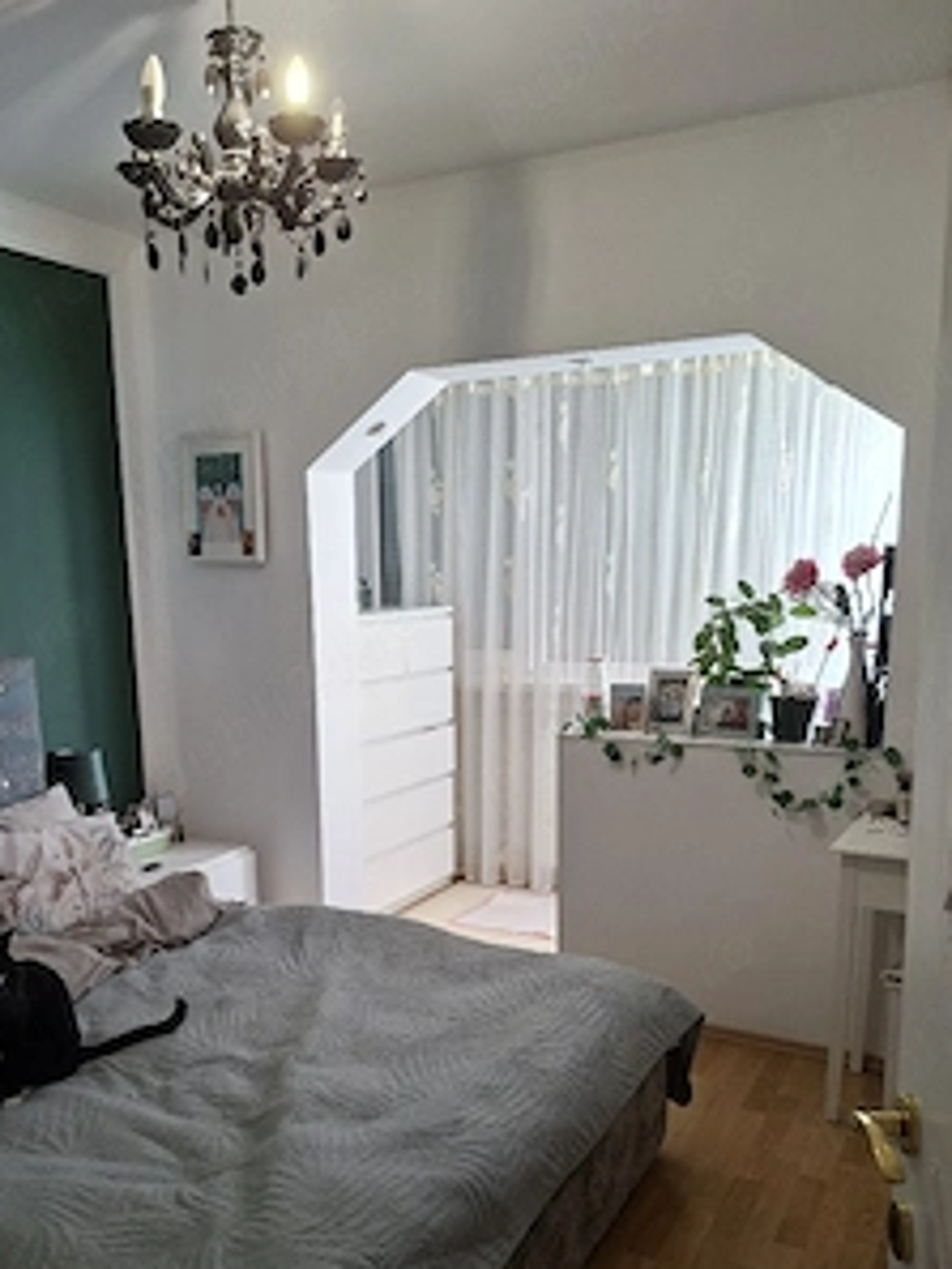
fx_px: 1136
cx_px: 371
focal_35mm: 31
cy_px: 752
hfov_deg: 45.2
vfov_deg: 57.9
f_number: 1.8
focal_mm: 5.54
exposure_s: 1/100
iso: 160
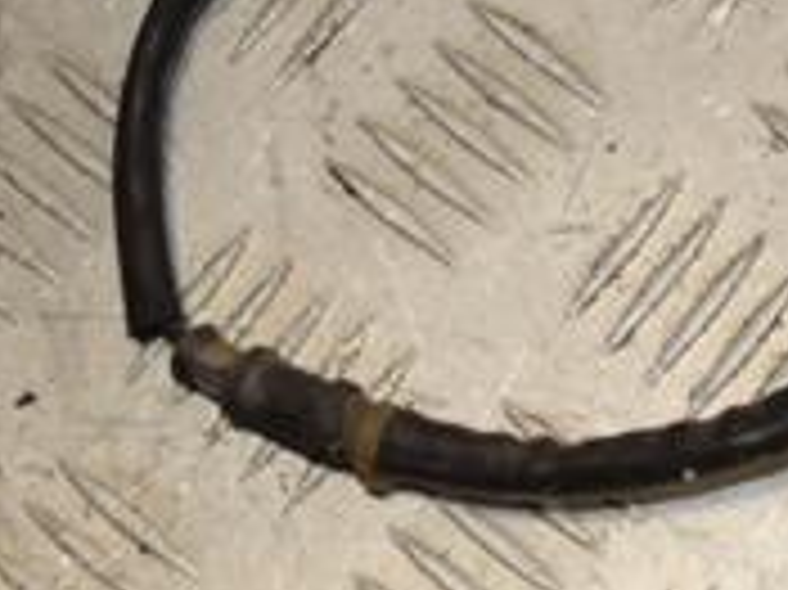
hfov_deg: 12.0
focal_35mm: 158
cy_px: 14
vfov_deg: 9.3
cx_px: 1153
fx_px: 3594
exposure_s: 1/200
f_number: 9
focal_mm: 32
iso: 800
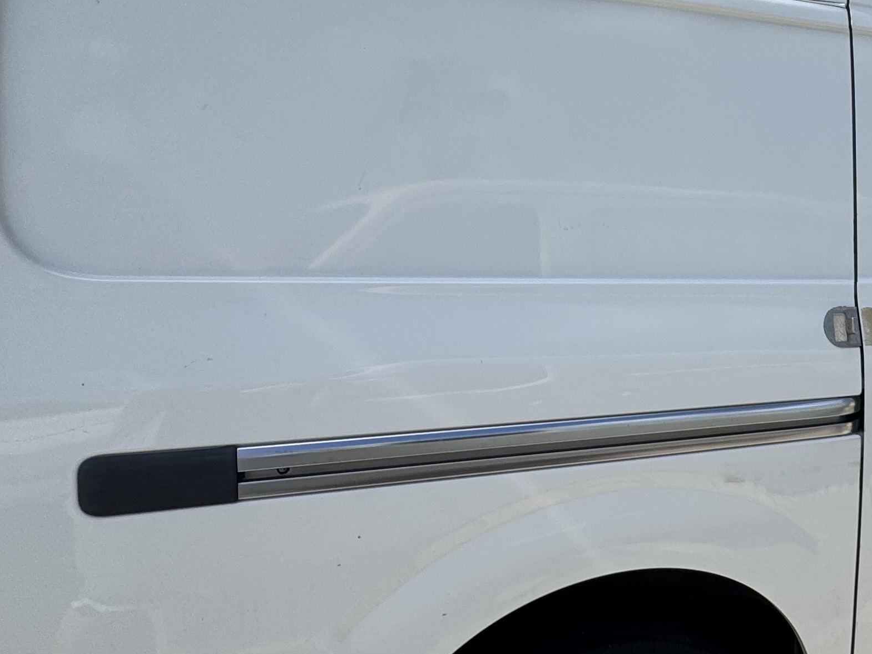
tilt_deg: -7.1
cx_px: 791
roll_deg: -3.9
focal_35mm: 36
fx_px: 907
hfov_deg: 46.2
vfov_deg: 39.6
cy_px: 306
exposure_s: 1/2208
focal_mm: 2.22
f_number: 2.2
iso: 50
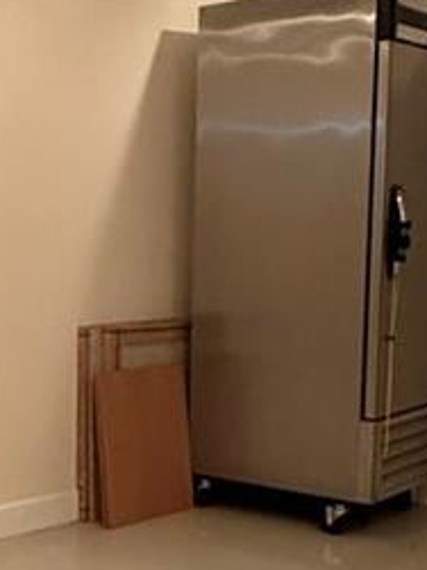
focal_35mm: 67
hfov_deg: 20.2
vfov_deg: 28.9
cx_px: -116
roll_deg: +0.2
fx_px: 1103
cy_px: 347
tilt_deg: -6.8
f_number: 2.2
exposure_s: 1/60
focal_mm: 2.22
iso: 640
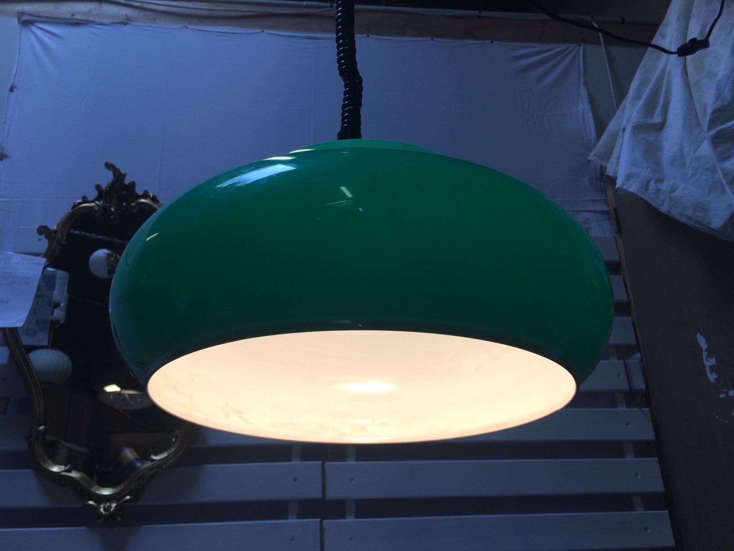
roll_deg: +2.4
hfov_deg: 61.7
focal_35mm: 29
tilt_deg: +22.5
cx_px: 367
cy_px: 276
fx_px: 615
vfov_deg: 48.2
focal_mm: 4.15
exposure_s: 1/100
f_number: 2.2
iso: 40
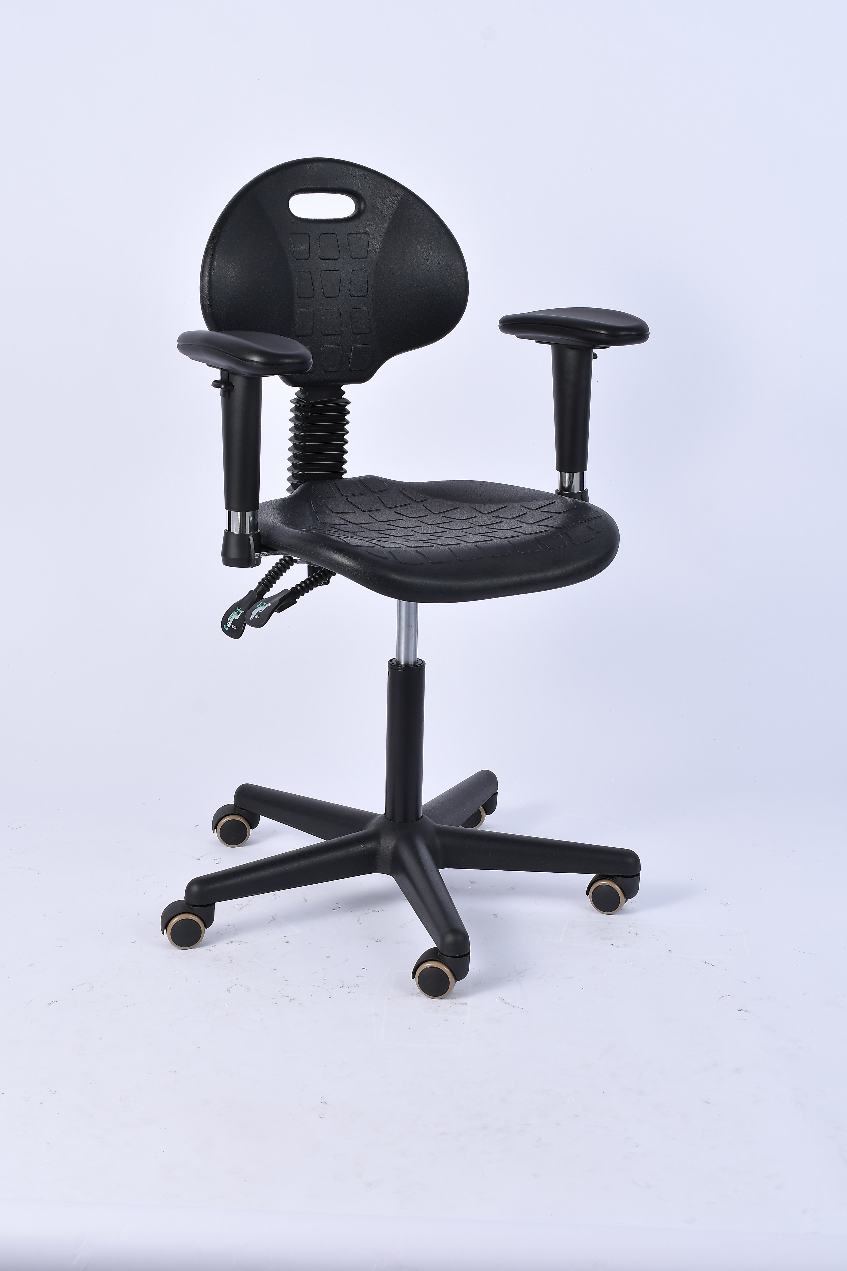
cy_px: 636
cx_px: 424
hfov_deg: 22.6
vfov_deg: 33.4
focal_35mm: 60
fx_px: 2117
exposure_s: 1/125
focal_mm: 40
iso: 125
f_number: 9
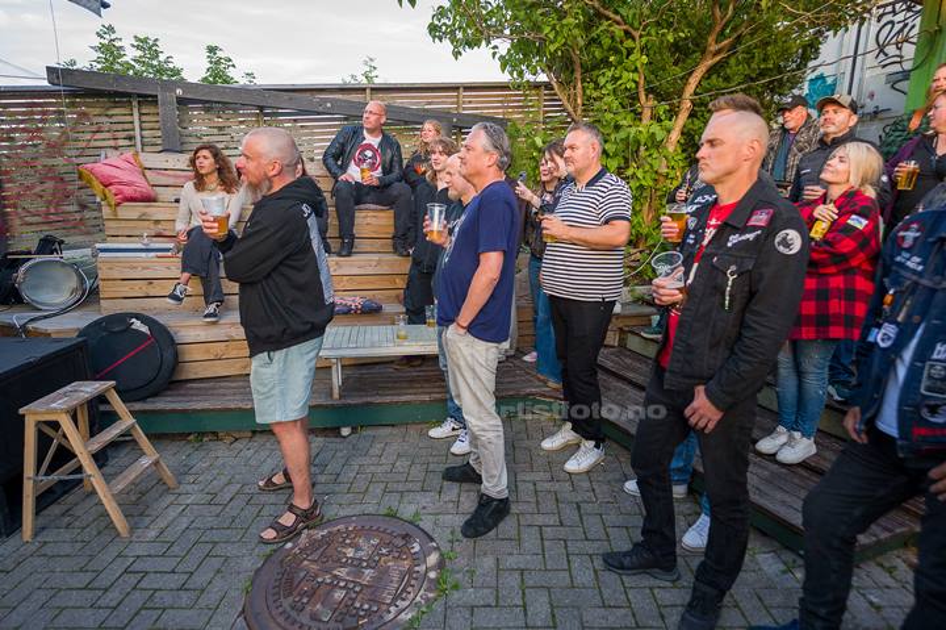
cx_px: 473
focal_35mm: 20
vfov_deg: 61.9
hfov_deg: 84.0
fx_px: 525
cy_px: 315
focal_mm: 20
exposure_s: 1/400
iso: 800
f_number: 2.8
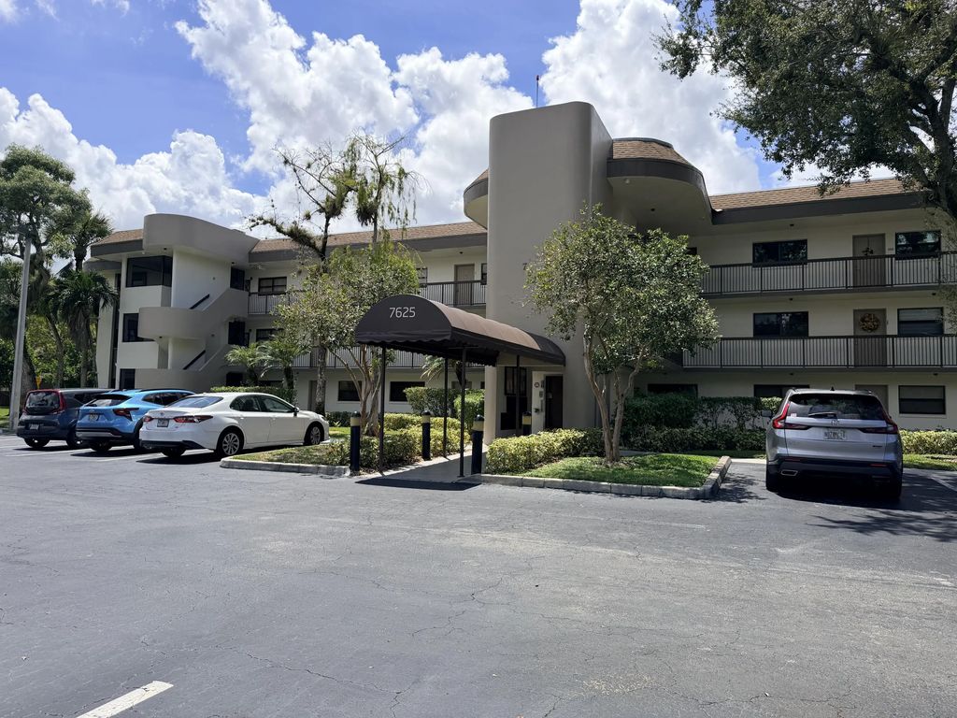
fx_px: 664
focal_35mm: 24
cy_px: 359
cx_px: 478
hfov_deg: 71.6
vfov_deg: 56.8
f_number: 1.78
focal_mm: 6.76
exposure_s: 1/6711
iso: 100
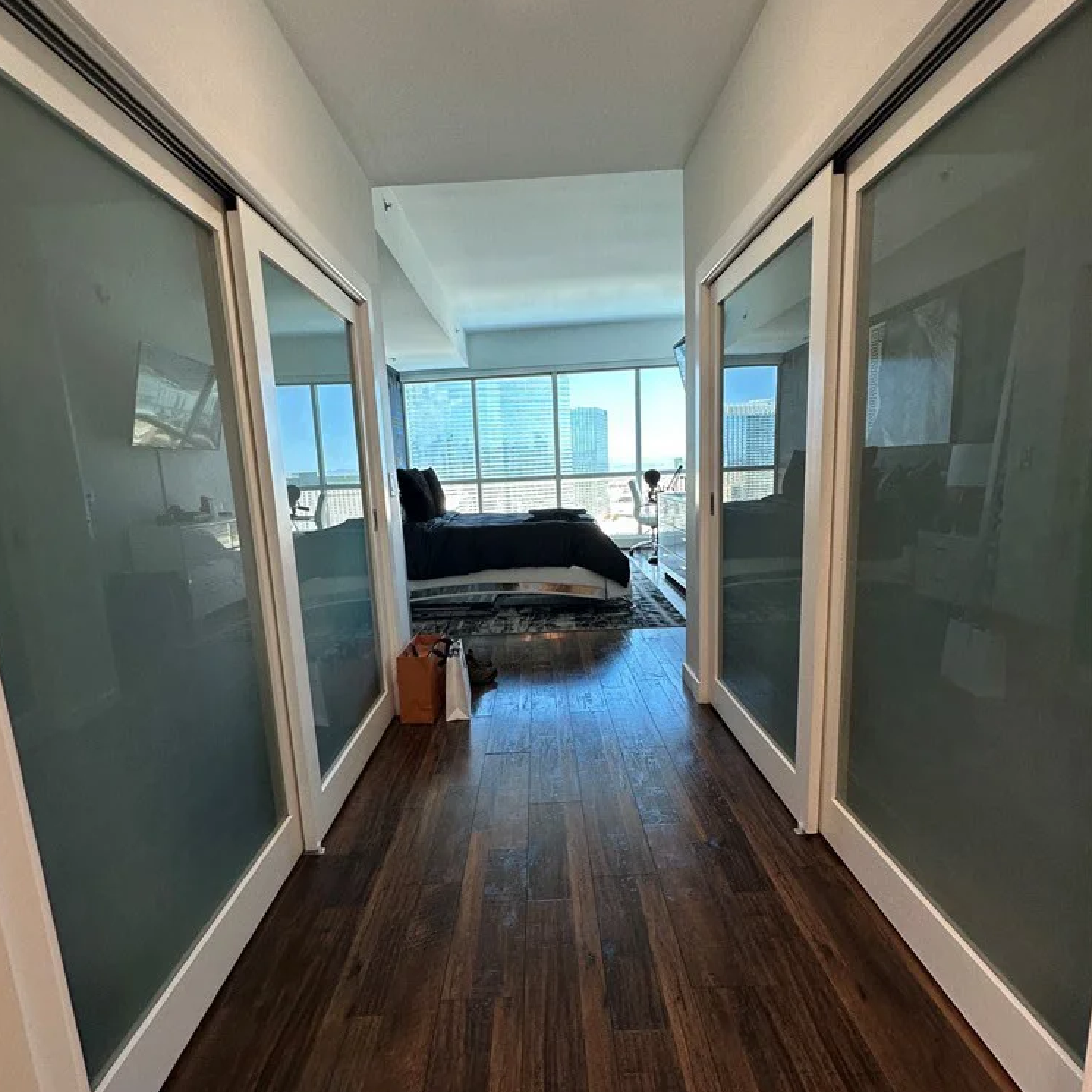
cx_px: 532
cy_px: 575
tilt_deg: -9.1
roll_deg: +3.0
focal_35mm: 17
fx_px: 607
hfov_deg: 84.0
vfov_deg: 83.9
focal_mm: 2.22
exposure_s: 1/120
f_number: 2.2
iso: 100
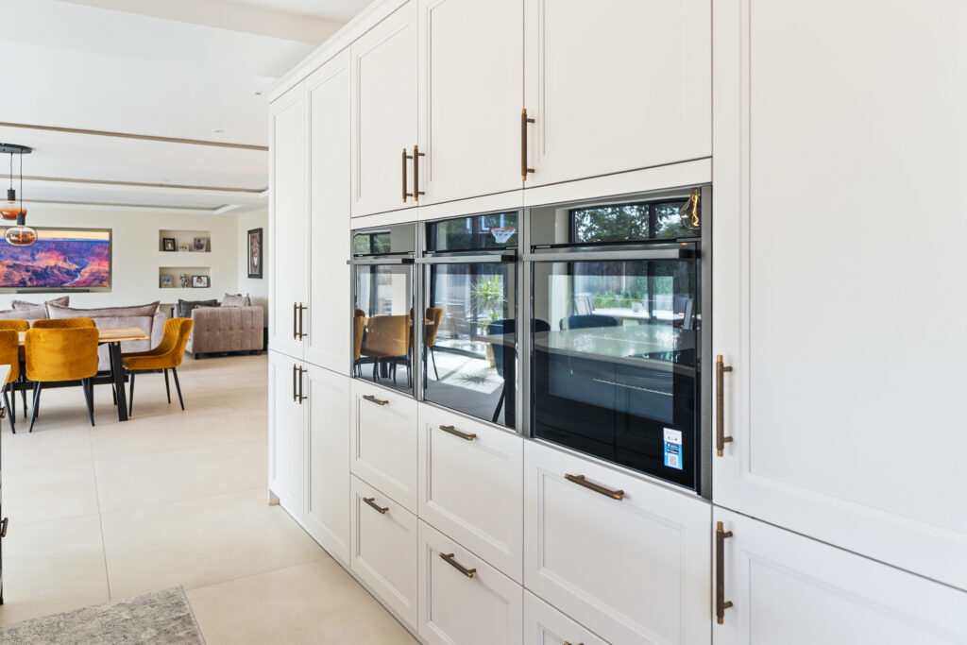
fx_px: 645
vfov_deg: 53.1
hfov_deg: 73.7
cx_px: 484
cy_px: 322
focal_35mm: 24
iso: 640
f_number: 2.5
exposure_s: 1/40
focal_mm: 16
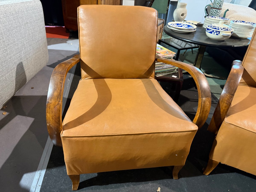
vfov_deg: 56.8
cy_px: 96
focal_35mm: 24
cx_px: 128
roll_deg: -5.0
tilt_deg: -32.2
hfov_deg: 71.6
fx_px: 177
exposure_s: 1/33
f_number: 1.78
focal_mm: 6.76
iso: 640
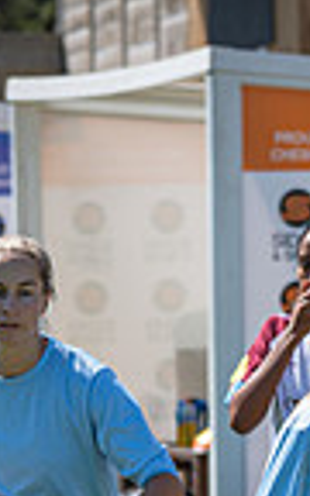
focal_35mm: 437
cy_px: 742
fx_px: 5907
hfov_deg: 3.0
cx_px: 327
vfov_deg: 4.8
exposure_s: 1/2000
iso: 200
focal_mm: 74
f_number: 4
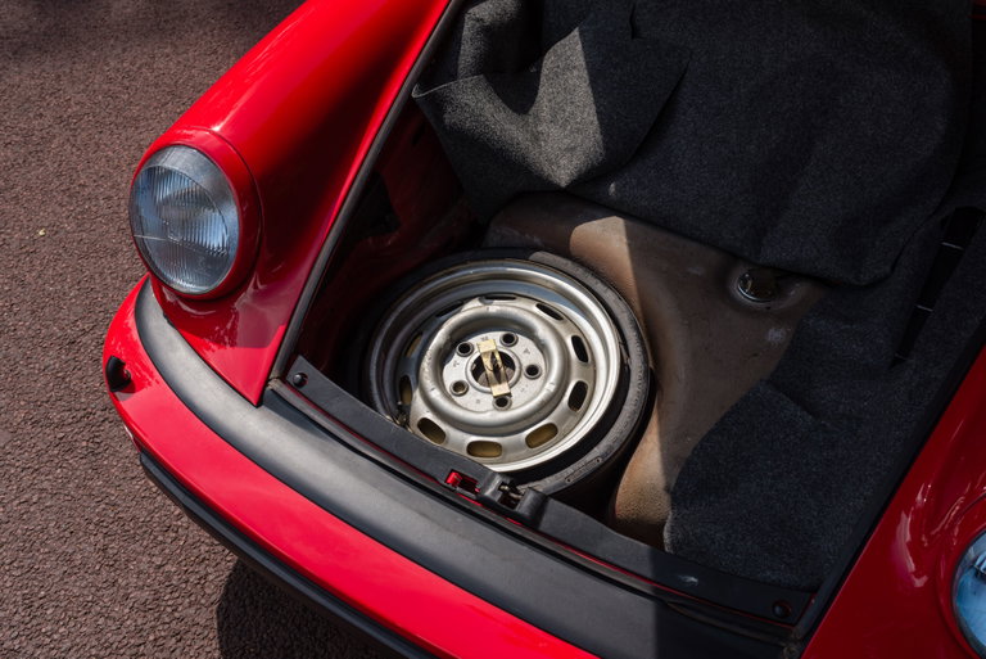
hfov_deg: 54.4
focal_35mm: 35
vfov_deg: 37.9
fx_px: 959
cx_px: 493
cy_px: 330
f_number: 7.1
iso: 200
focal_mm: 35
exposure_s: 1/160
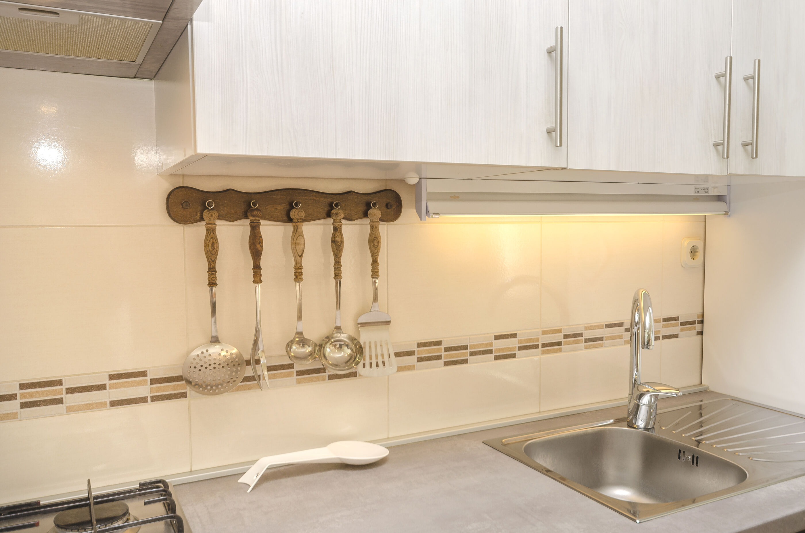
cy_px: 266
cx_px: 402
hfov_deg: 62.0
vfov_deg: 43.4
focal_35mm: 30
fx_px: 669
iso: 125
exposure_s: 1/80
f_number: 7.1
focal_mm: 20
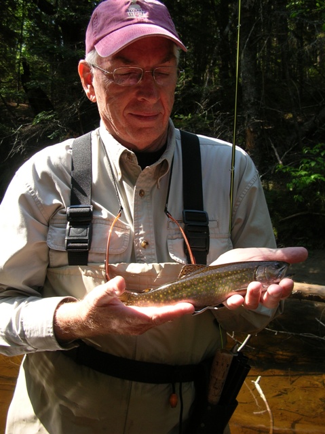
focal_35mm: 35
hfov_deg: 40.6
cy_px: 217
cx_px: 162
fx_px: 439
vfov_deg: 52.7
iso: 50
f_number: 2.8
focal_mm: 5.8
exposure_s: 1/200
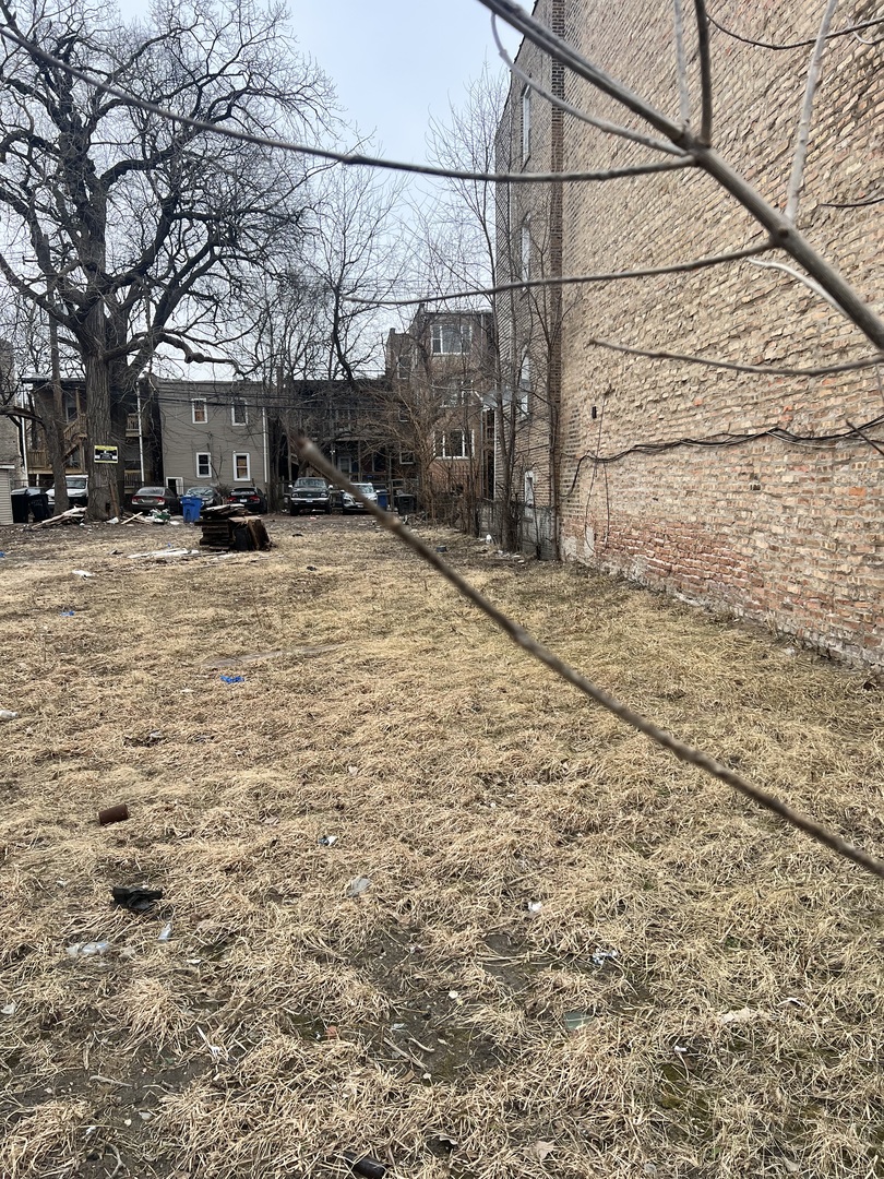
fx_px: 885
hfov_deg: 53.1
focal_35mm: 26
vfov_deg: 67.3
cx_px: 442
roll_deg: +1.2
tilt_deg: -5.2
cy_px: 590
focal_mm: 5.7
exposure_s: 1/1531
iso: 50
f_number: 1.5
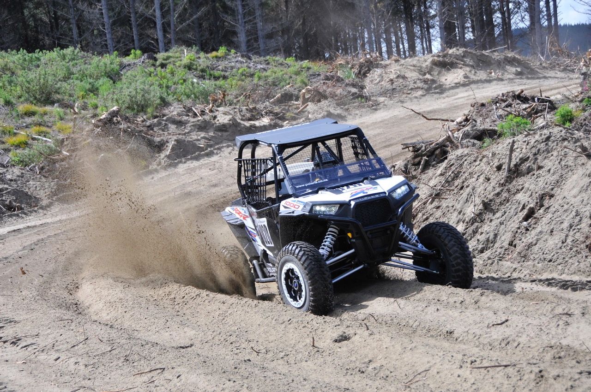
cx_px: 296
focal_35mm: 78
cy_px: 196
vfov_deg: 17.4
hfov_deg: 26.0
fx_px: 1279
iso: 500
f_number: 5.6
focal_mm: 52
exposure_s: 1/1600
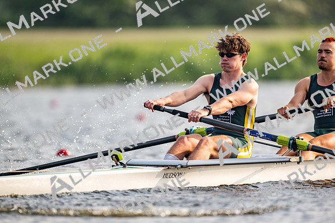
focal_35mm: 600
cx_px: 168
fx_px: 5584
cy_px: 112
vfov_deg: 2.3
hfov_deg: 3.4
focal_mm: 600
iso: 320
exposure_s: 1/2500
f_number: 4
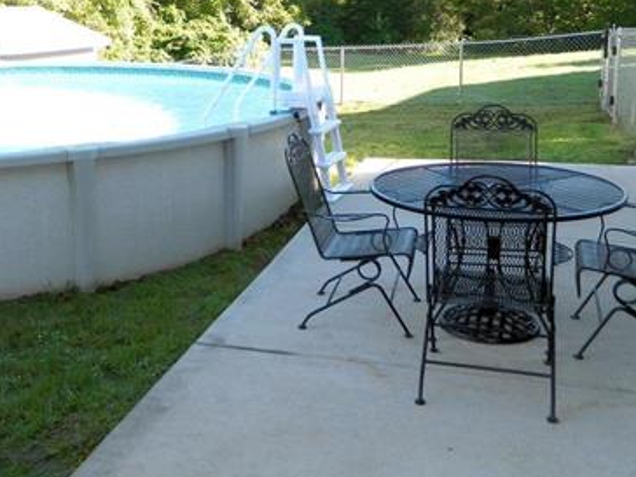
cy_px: 124
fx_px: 808
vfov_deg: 32.3
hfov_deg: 42.7
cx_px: 246
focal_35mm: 44
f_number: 3.1
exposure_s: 1/160
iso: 110
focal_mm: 4.5
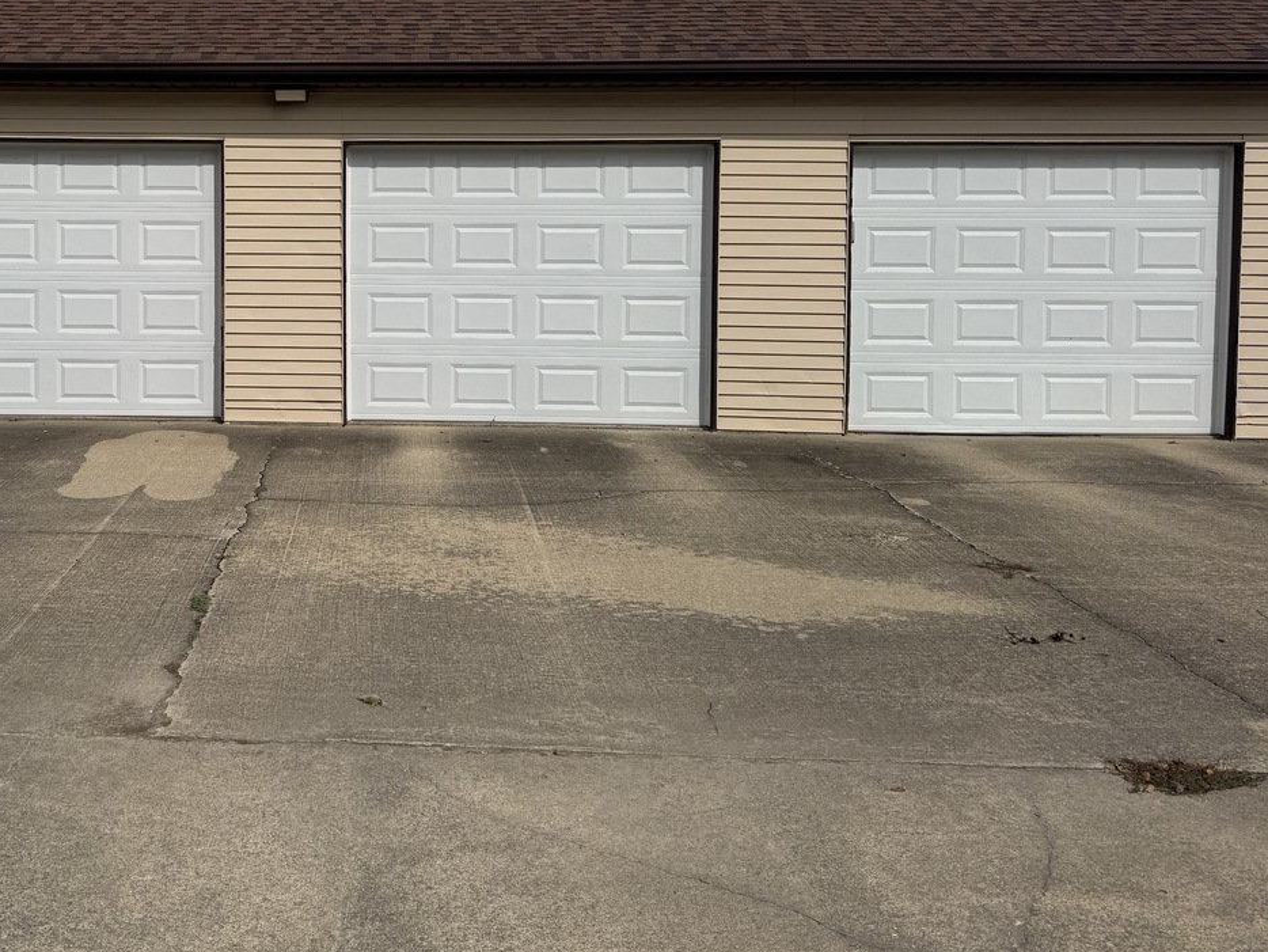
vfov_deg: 37.9
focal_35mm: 37
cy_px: 268
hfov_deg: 48.0
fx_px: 1356
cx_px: 303
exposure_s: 1/10417
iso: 80
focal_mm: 6.76
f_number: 1.78
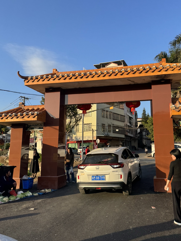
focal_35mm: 30
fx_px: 209
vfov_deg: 59.9
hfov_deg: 46.5
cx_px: 109
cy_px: 114
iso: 80
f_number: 1.78
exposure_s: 1/1980
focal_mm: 6.76
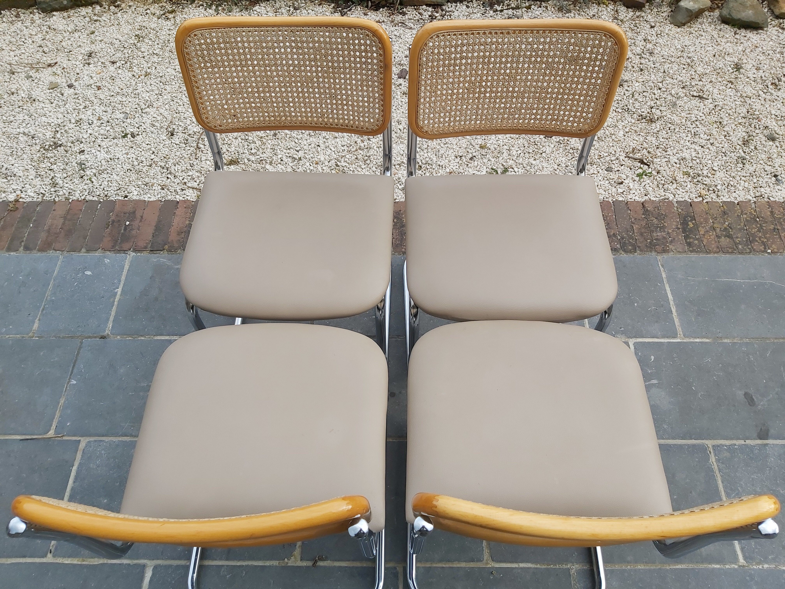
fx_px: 590
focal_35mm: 26
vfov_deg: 53.1
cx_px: 392
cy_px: 294
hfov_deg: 67.3
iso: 64
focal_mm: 3.92
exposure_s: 1/964
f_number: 1.7
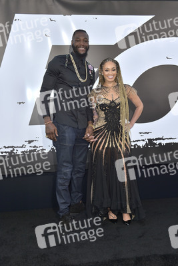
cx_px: 89
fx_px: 282
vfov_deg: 50.7
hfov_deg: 35.1
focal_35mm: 38
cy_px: 133
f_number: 6.3
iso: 250
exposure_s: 1/250
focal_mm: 38
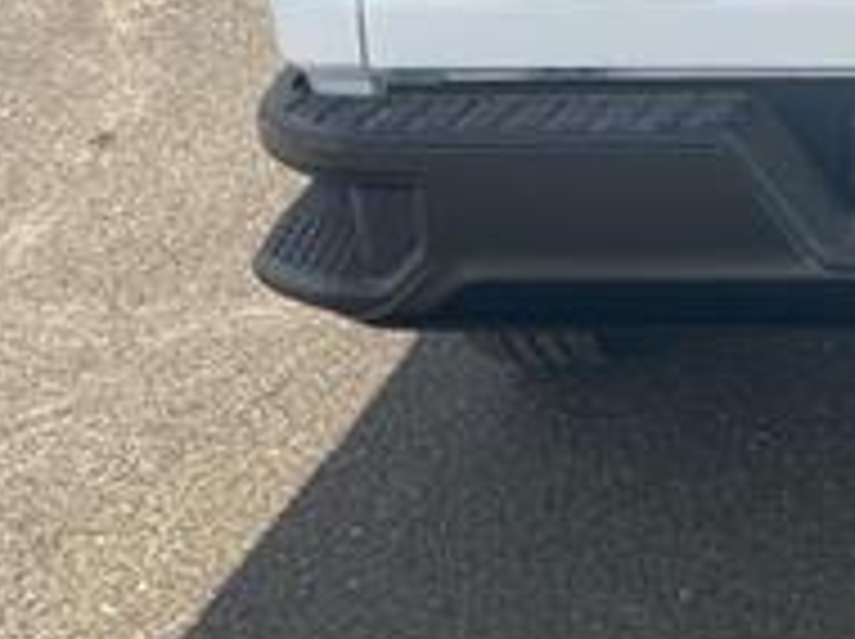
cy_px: -68
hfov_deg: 25.4
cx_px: 1022
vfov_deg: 20.3
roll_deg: +0.8
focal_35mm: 69
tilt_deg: -15.0
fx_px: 1702
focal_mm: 4.2
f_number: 1.6
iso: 32
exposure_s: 1/467
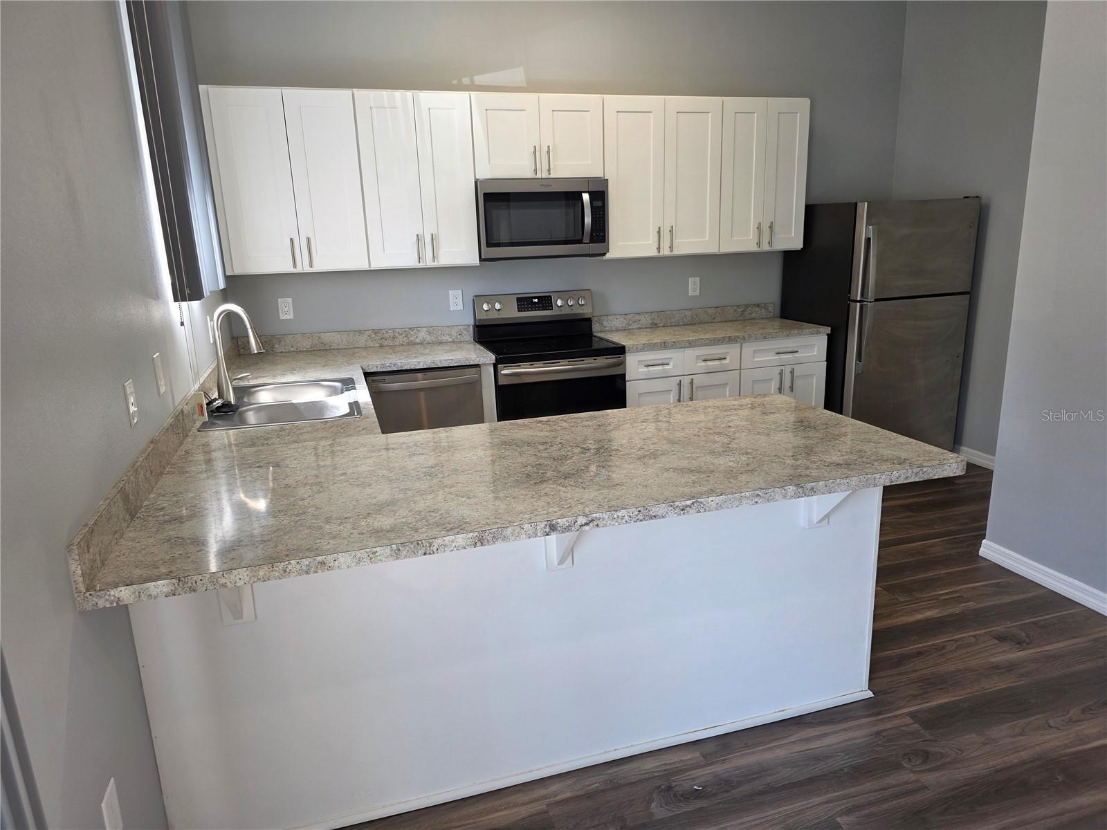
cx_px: 554
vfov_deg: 58.9
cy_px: 415
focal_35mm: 23
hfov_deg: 73.9
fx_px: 736
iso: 80
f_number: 1.7
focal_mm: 6.3
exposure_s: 1/120
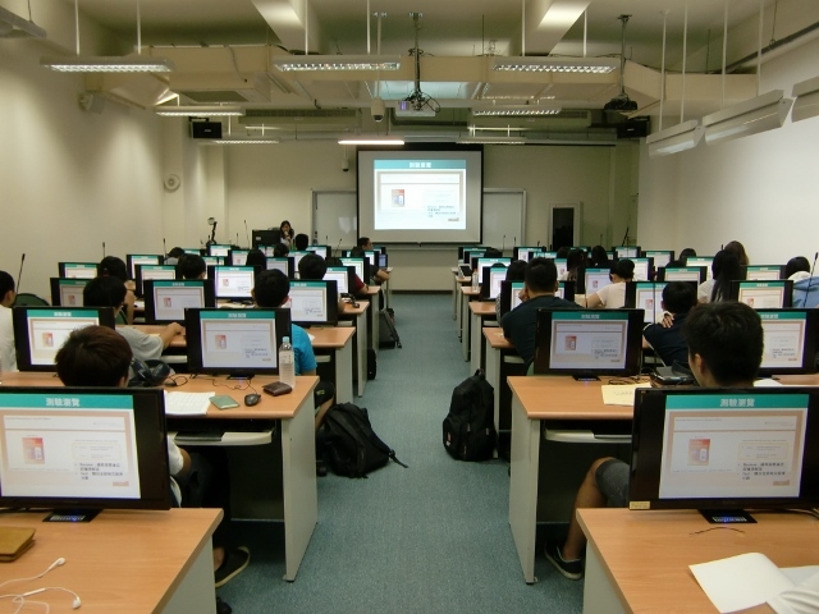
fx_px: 662
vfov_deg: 49.7
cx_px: 410
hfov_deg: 63.4
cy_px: 307
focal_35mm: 28
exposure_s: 1/60
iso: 160
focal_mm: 4.9
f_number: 2.6
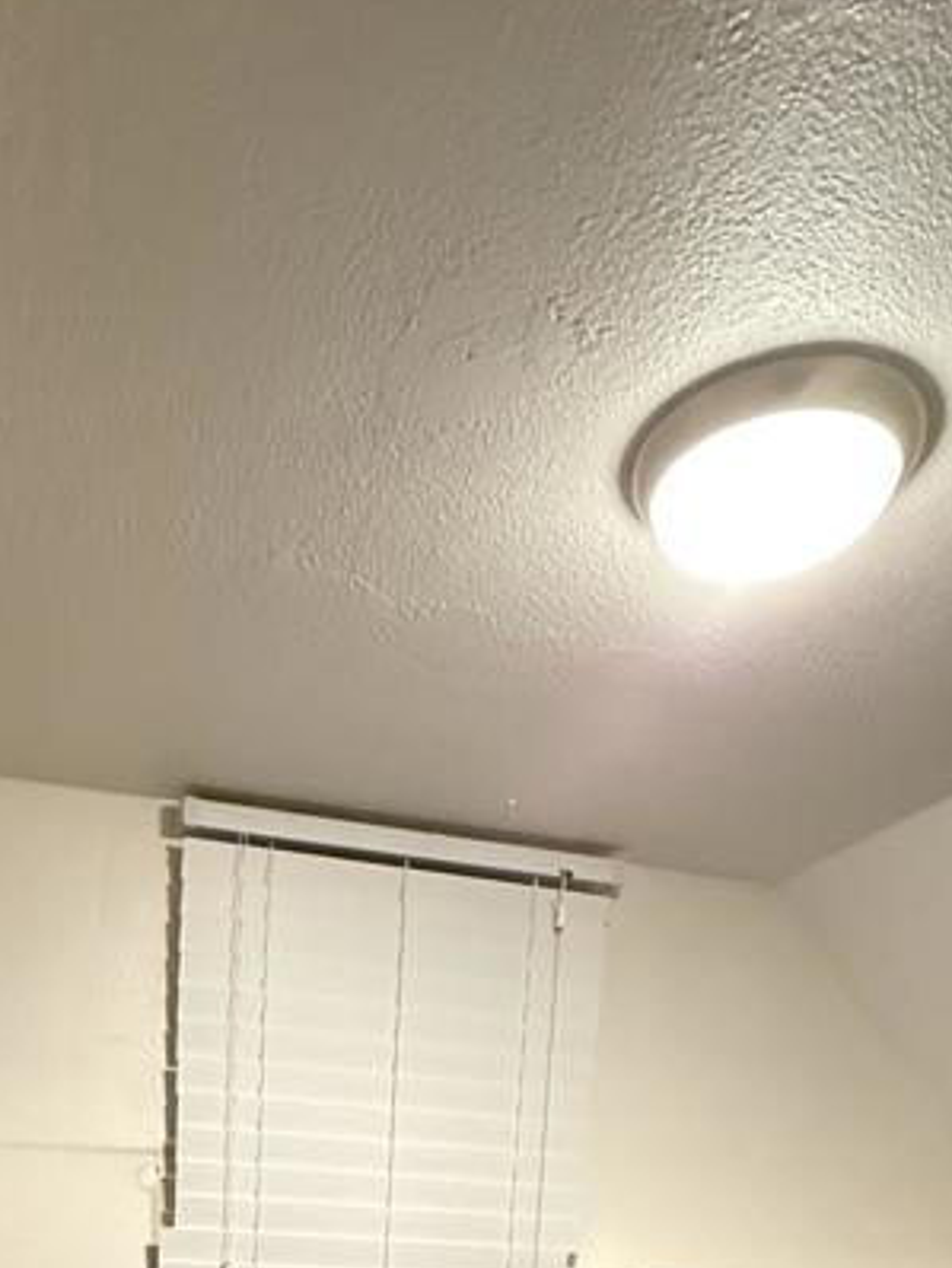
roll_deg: -2.6
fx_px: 1319
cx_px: 242
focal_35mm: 36
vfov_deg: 36.6
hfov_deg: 38.7
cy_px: 1590
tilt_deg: -9.6
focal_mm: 2.22
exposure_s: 1/60
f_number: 2.2
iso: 800
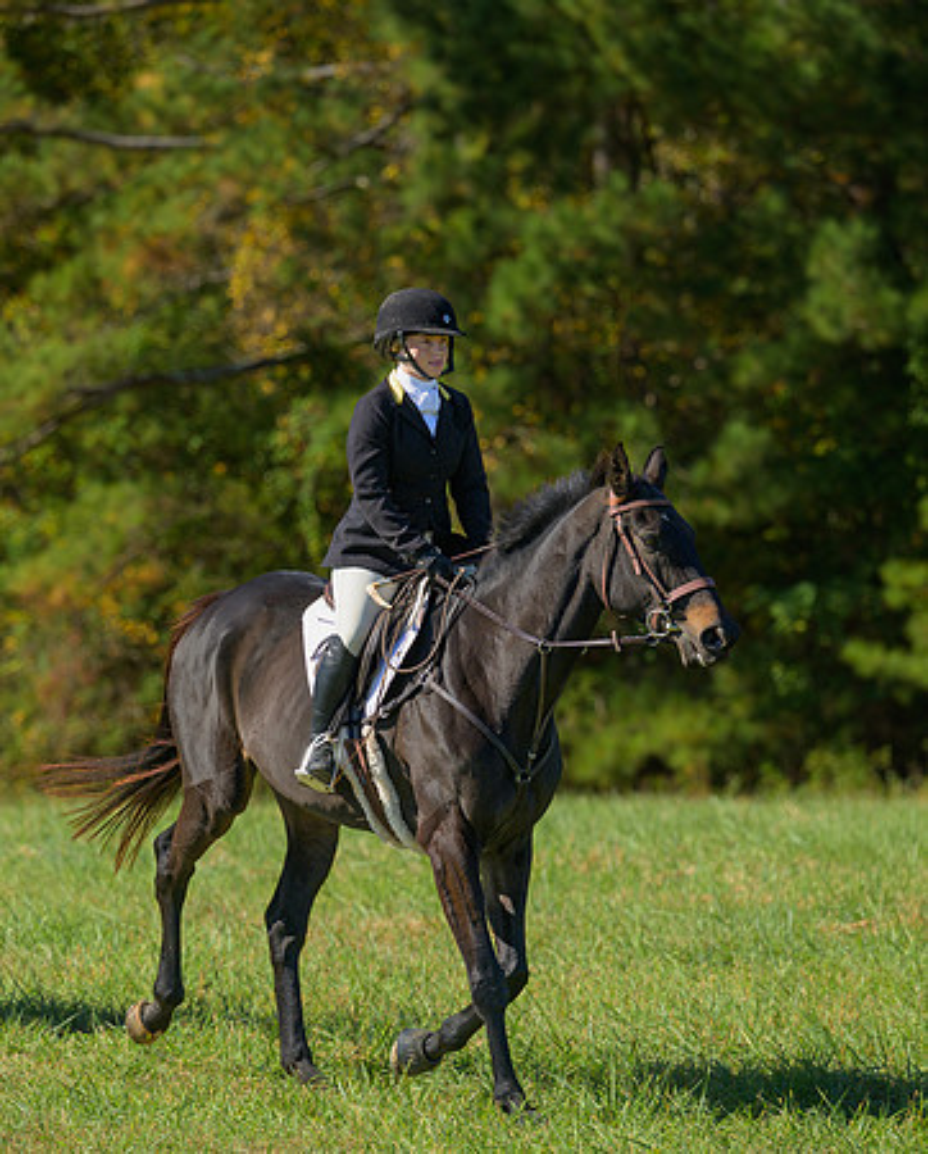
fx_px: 9133
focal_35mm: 267
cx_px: 330
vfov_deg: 7.2
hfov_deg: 5.8
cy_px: 577
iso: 200
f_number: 4
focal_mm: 190
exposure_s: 1/640
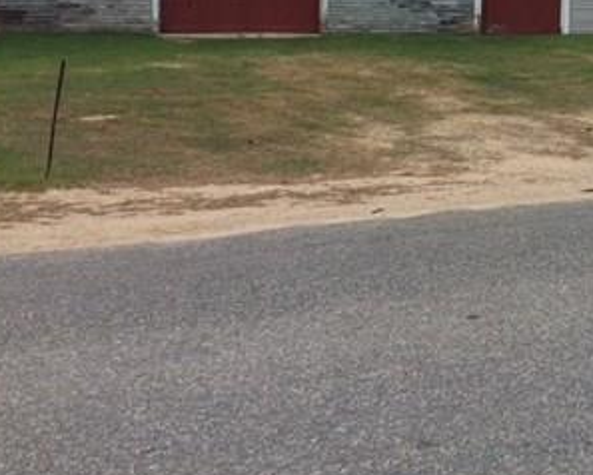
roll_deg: -1.5
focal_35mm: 61
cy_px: 56
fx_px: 1071
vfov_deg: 24.4
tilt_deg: -4.7
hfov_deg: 29.1
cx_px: 581
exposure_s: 1/2564
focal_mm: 4.15
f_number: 2.2
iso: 32
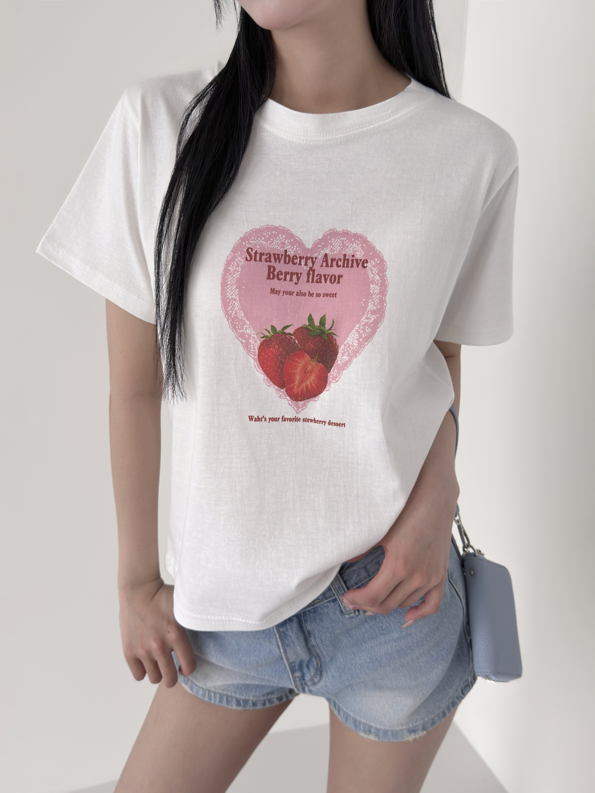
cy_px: 396
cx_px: 298
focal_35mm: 33
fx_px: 756
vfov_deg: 55.4
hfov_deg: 42.9
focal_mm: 6.76
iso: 64
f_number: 1.78
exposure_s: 1/573
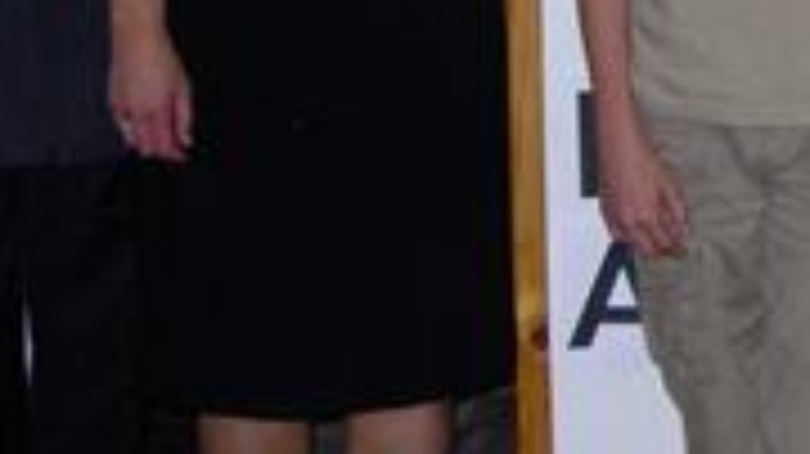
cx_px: 1048
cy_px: -117
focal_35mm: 147
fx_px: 3155
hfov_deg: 14.1
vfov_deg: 8.1
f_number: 2.8
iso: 79
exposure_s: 1/64
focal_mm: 7.8
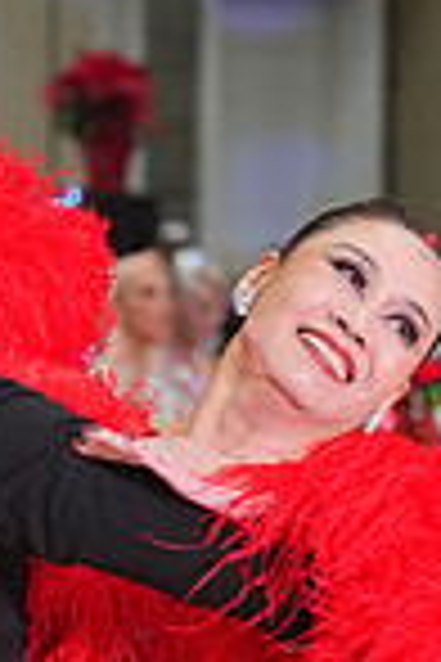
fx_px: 9481
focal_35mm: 516
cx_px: 52
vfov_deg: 4.0
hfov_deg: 2.7
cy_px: 923
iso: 3200
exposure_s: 1/200
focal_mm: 131
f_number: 5.6
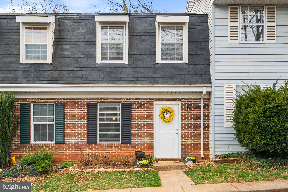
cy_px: 96
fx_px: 280
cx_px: 144
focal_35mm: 35
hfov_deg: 54.4
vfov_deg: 37.8
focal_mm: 35
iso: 250
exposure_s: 1/60
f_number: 10
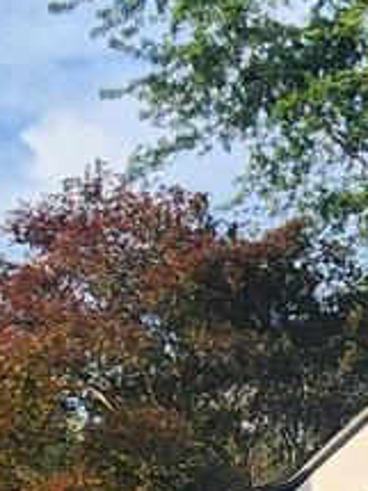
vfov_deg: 17.9
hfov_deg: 13.8
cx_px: 706
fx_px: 1320
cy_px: 813
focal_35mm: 93
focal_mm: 2.2
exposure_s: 1/412
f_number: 2.2
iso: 50
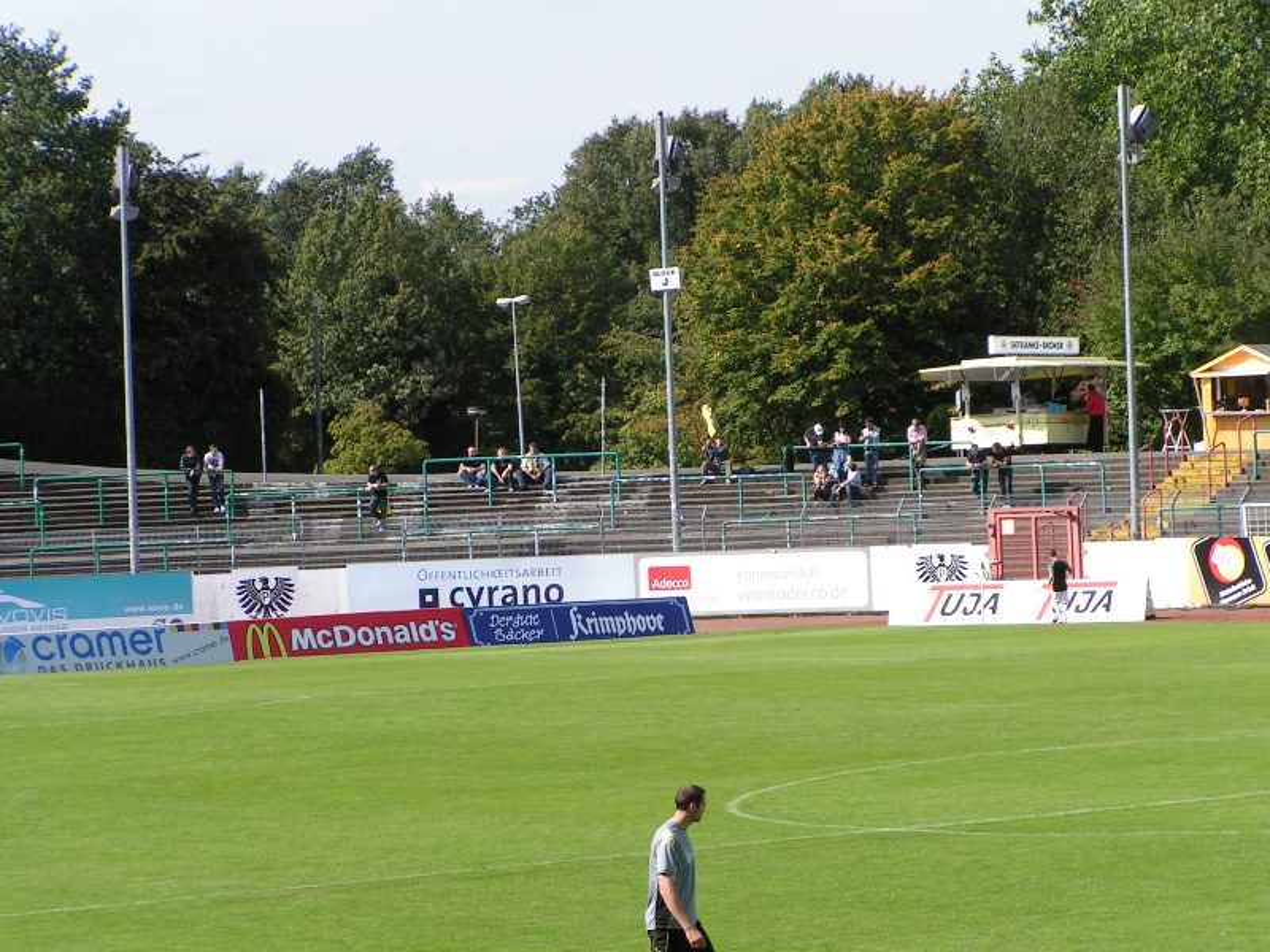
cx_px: 635
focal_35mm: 157
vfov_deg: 9.5
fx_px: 5760
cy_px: 476
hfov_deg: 12.6
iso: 50
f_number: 5.6
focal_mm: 24
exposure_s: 1/320
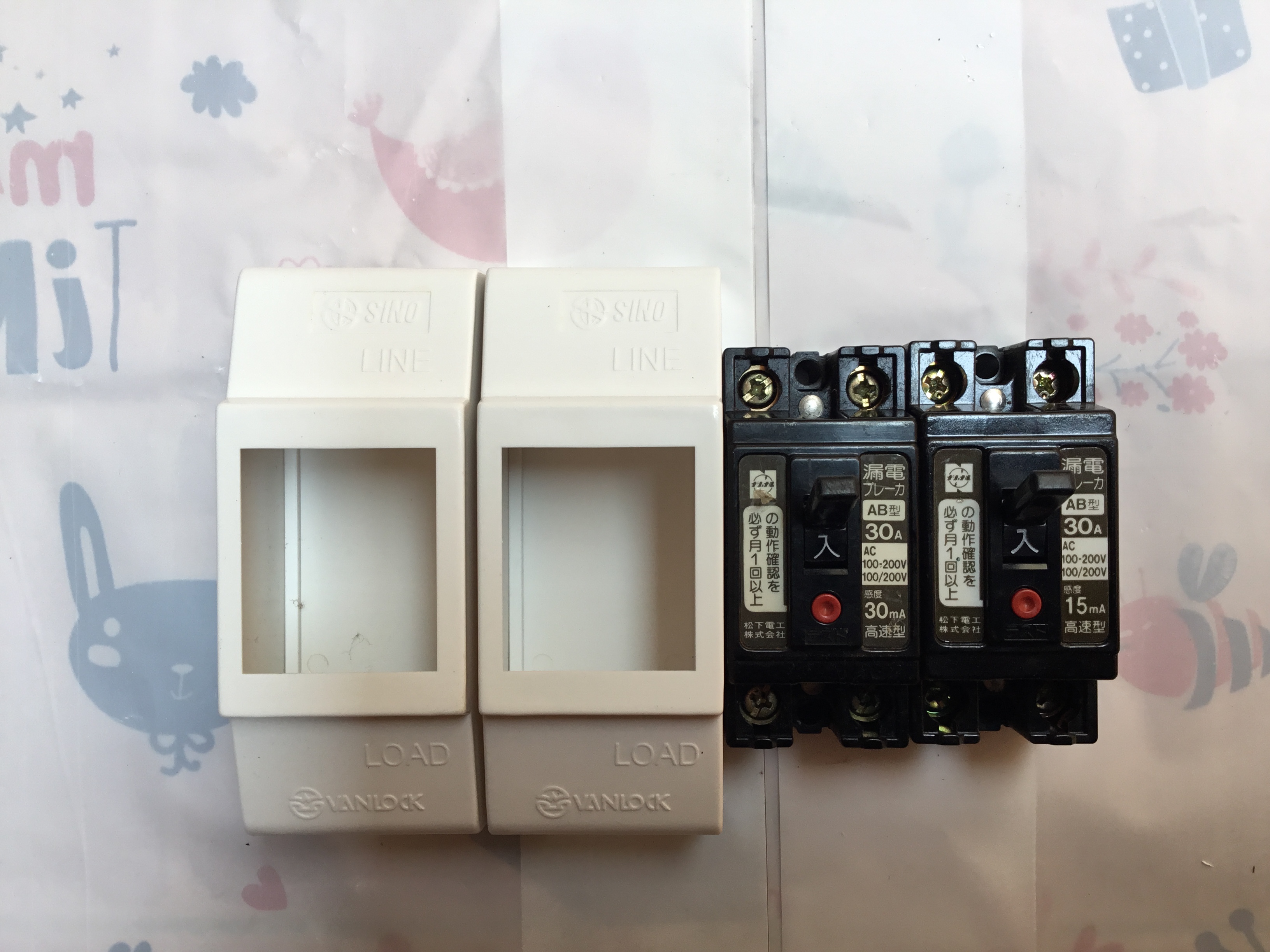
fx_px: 1137
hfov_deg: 58.4
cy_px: 476
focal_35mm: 31
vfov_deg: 45.4
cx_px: 635
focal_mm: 3.3
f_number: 2.4
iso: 25
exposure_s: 1/114
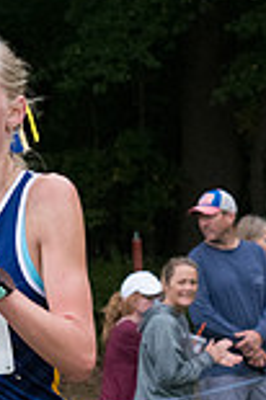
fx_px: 2810
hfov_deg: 5.4
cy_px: 439
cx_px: -25
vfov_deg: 8.1
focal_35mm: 253
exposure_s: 1/1600
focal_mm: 58
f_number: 5.6
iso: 3200
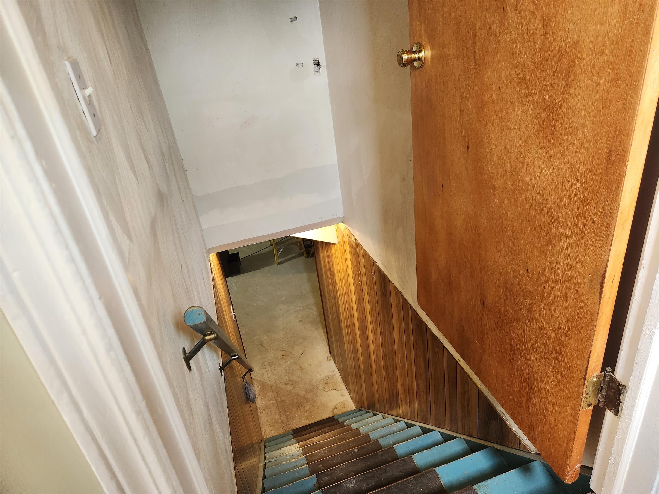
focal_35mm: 23
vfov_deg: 58.9
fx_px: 438
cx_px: 330
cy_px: 247
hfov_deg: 73.9
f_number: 1.8
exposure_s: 1/120
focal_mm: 5.4
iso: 320
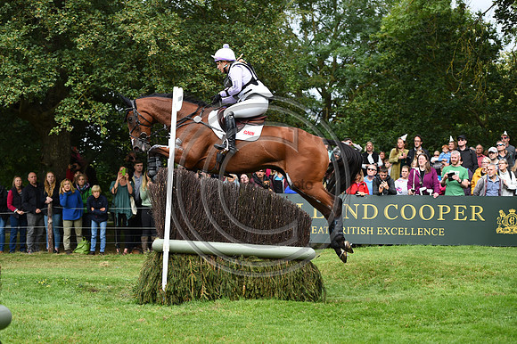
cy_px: 172
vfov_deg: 19.4
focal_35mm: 70
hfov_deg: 28.9
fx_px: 1005
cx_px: 258
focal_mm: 70
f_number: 3.5
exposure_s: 1/1250
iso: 320
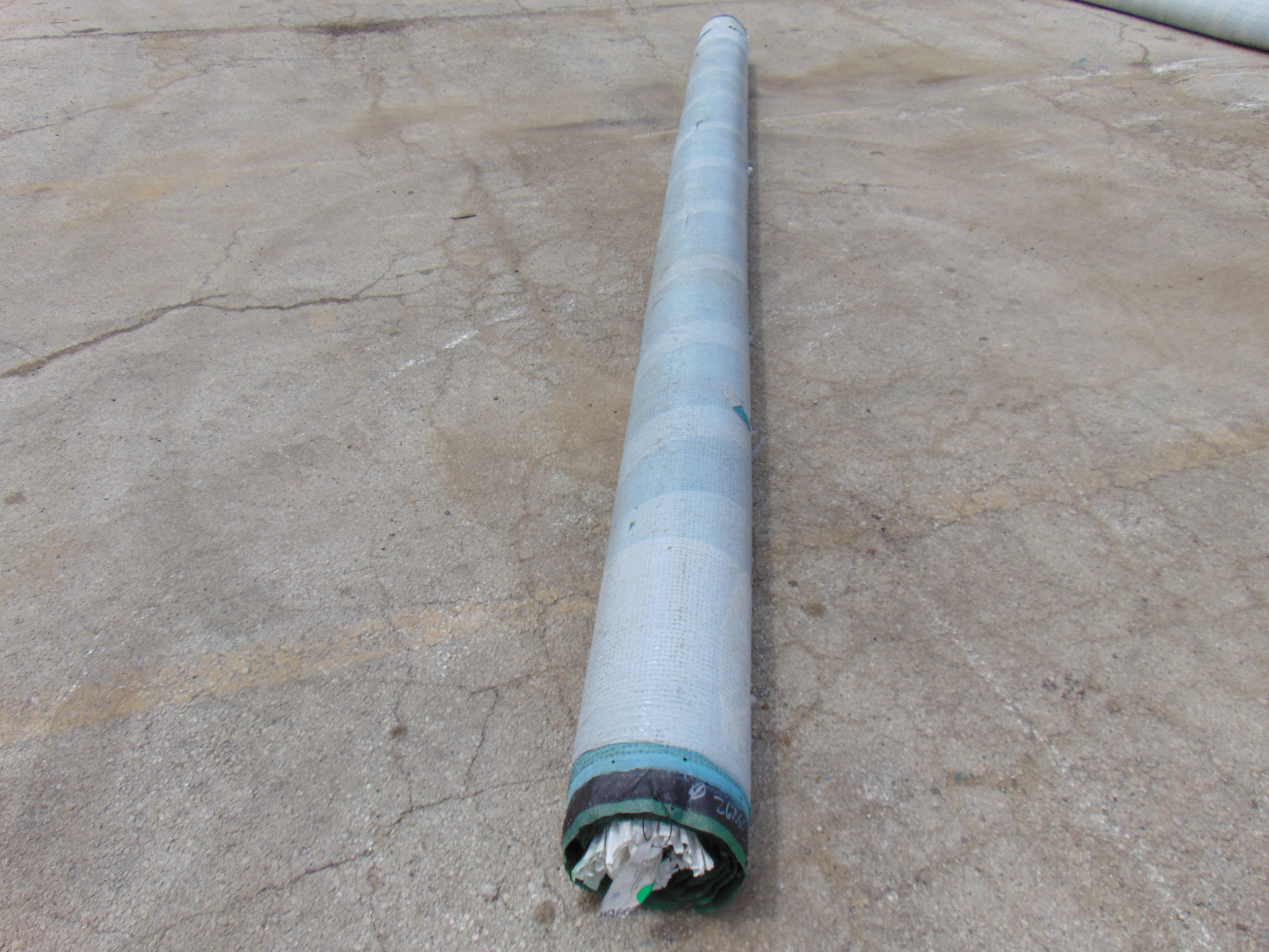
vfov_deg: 54.9
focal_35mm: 25
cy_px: 476
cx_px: 634
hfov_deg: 69.4
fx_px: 916
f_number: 7.7
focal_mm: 4.5
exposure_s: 1/320
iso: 80
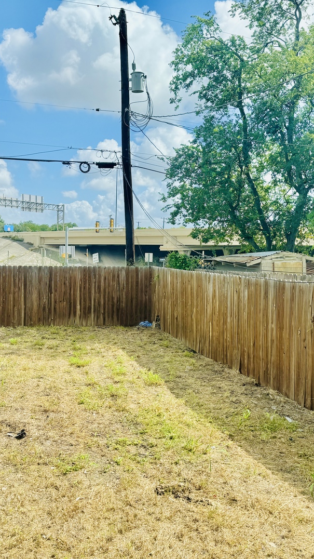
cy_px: 280
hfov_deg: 33.5
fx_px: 518
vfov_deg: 56.6
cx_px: 118
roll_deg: -0.8
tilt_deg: -4.2
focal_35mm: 35
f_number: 1.78
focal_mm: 6.76
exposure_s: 1/2959
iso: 80
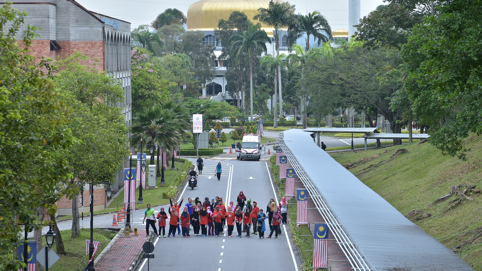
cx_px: 242
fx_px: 1419
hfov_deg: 19.3
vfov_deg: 10.9
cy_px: 139
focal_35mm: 111
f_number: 4.5
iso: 125
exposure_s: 1/320
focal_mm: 70
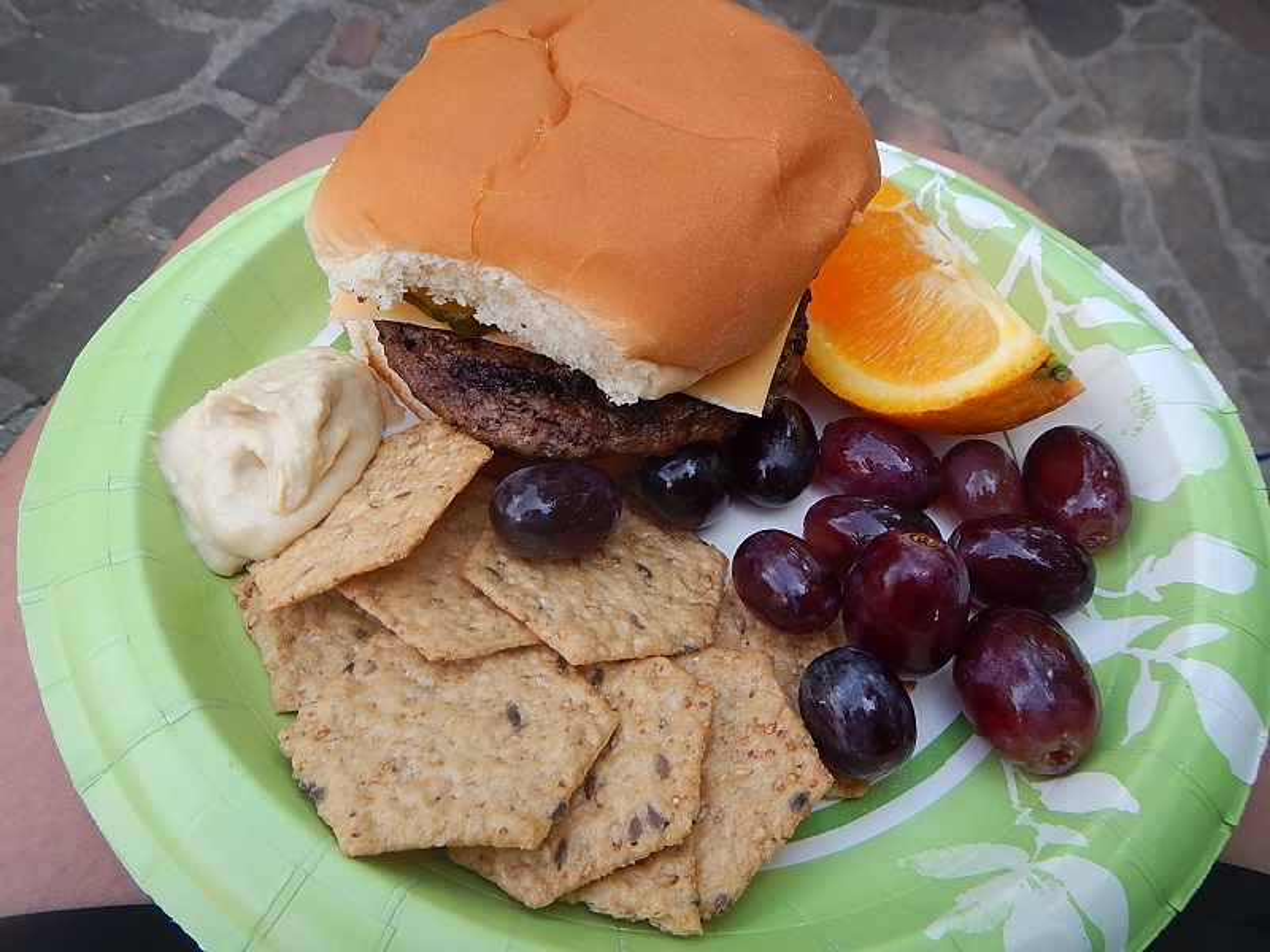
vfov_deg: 49.7
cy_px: 476
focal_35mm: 28
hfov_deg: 63.4
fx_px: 1027
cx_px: 635
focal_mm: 5
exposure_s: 1/200
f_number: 3.9
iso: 125
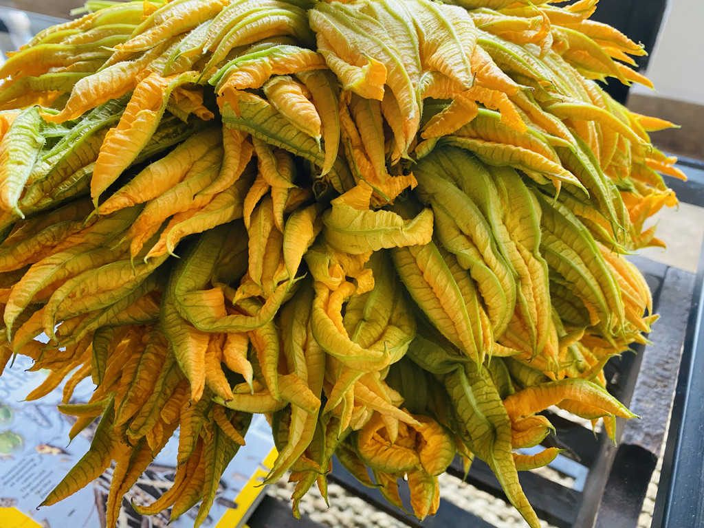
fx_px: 529
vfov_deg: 53.1
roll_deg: +2.8
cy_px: 264
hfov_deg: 67.3
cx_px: 352
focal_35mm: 26
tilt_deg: -42.8
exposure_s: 1/60
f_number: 1.8
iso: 320
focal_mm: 4.25
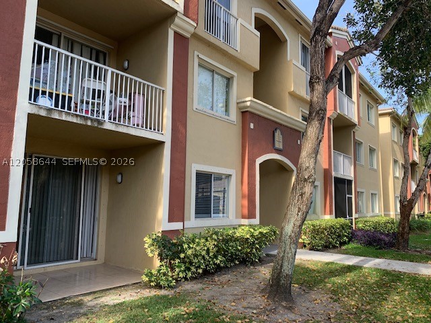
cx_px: 216
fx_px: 324
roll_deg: -1.4
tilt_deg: +5.4
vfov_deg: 53.1
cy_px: 162
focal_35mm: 26
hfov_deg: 67.3
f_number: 1.8
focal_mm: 4.25
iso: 25
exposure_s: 1/302
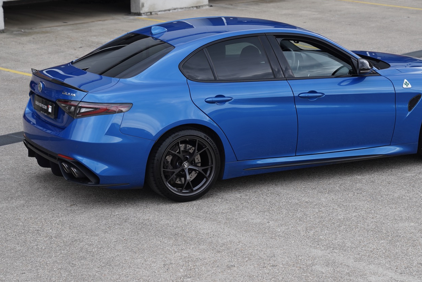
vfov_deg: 12.7
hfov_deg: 18.9
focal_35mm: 108
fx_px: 1266
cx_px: 248
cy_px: 111
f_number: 4
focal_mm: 70
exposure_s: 1/160
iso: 100
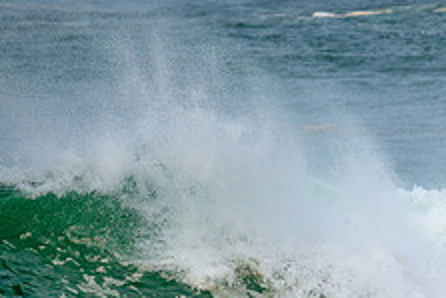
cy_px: 383
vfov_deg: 1.2
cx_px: 540
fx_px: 14826
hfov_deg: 1.7
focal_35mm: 1196
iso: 720
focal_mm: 460
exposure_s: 1/2500
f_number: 10
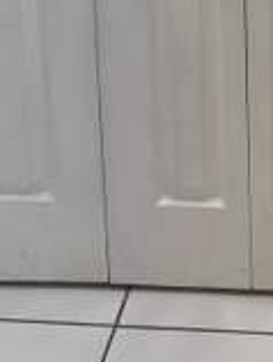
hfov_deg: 13.9
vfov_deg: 16.9
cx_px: 294
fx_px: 1101
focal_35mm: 105
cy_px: -190
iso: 64
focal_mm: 5.96
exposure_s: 1/120
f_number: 1.6
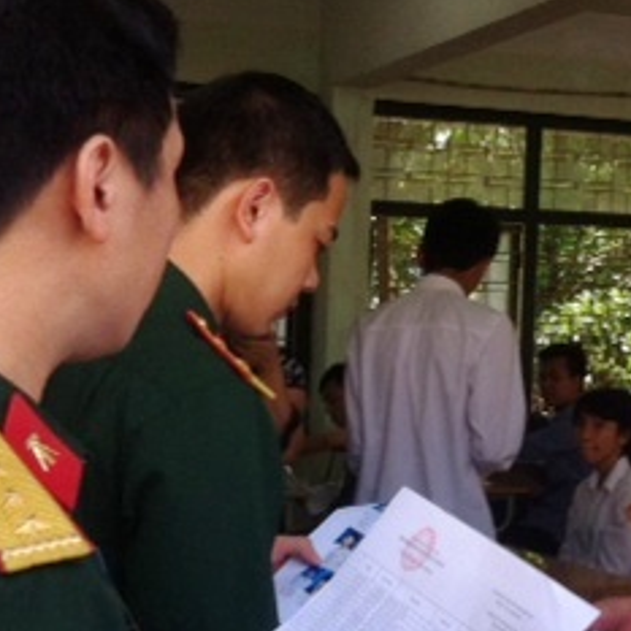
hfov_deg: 20.1
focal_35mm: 85
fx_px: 1753
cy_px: 458
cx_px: 534
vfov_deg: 20.3
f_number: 2.8
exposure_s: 1/120
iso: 125
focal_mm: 3.85
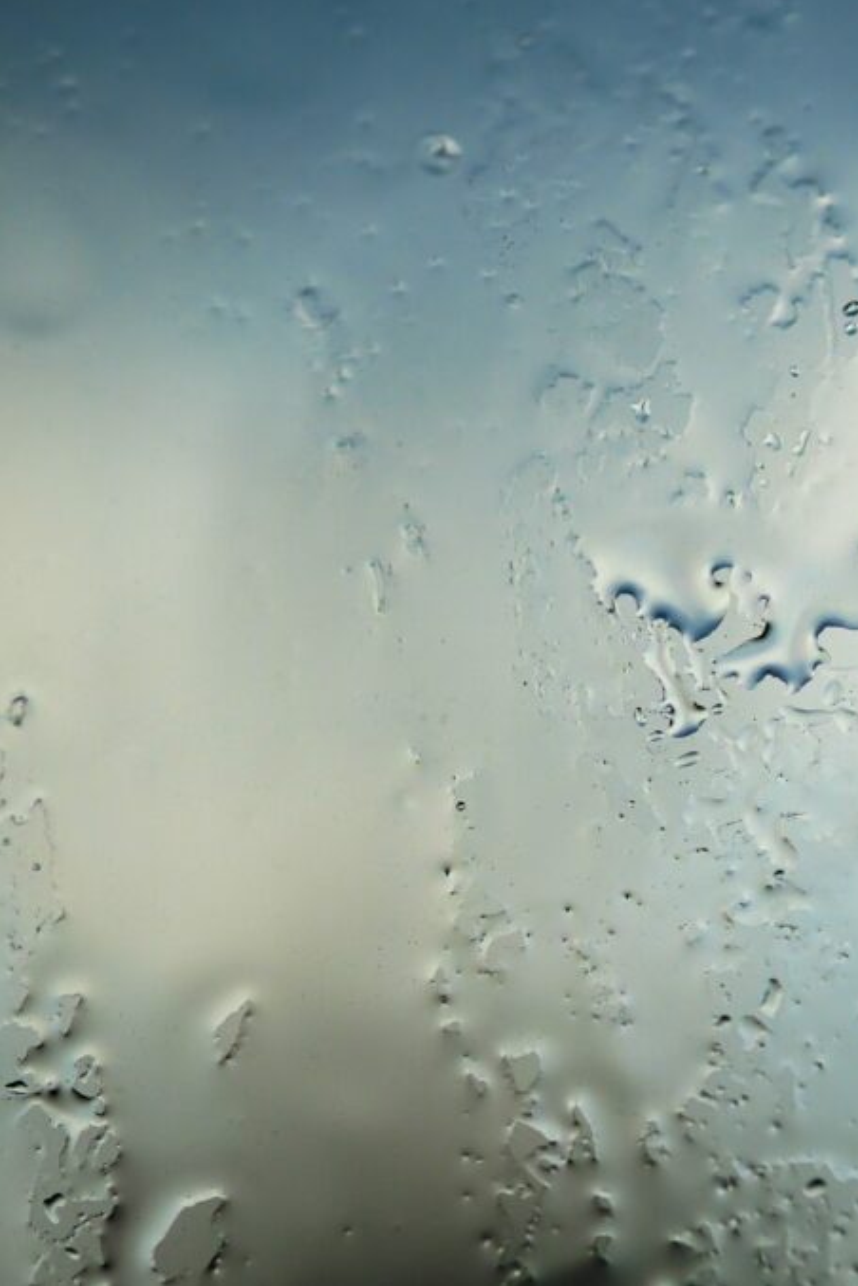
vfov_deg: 15.1
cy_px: 640
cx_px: 849
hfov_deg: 10.0
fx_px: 4862
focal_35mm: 136
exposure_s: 1/4000
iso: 100
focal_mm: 60
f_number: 2.4
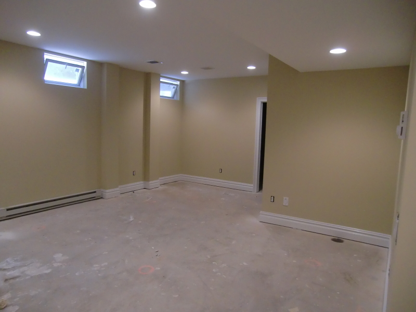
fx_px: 288
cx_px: 208
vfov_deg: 56.8
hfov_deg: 71.6
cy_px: 156
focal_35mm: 24
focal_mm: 4.3
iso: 400
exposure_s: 1/40
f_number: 3.2
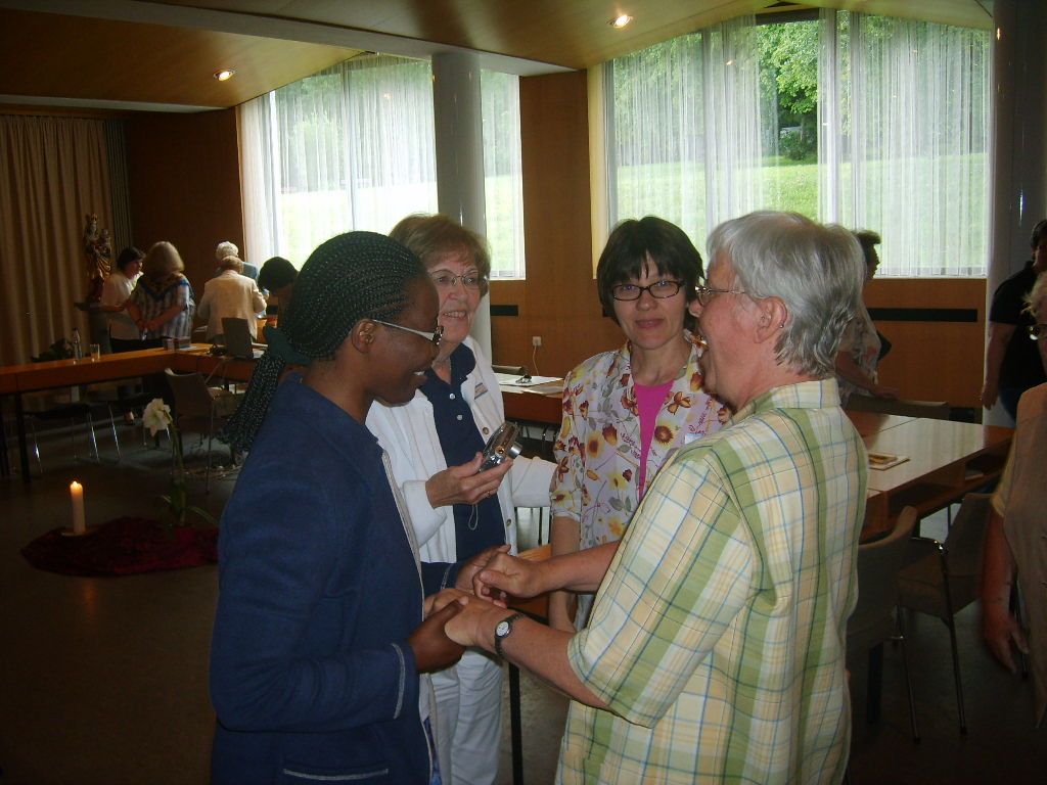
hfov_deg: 52.6
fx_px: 1059
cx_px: 524
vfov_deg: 40.7
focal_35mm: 35
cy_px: 392
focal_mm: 5.8
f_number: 2.8
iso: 100
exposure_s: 1/30
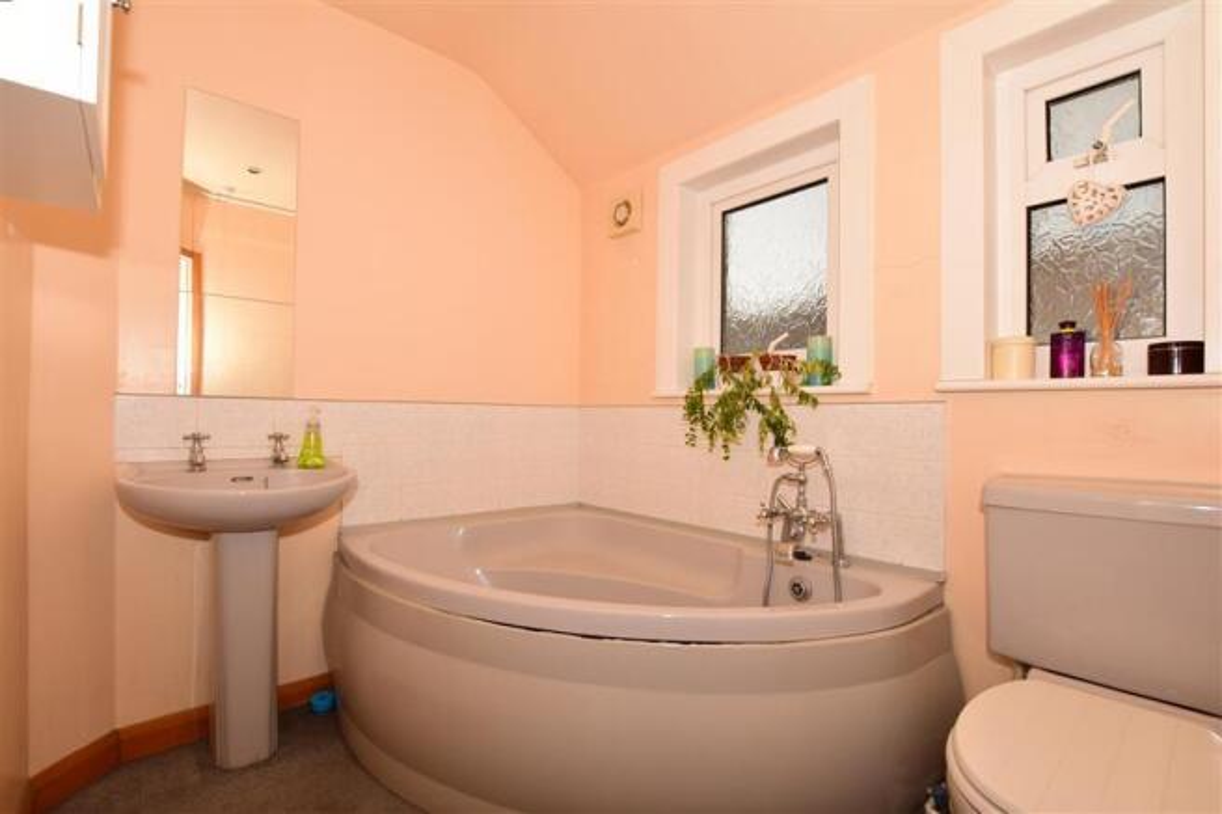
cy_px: 407
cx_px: 611
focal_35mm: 15
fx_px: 509
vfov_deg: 77.3
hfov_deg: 100.4
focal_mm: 10
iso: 200
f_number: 13
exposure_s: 1/200
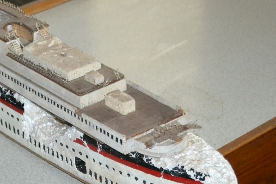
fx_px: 907
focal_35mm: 118
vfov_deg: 11.6
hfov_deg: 16.9
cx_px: 2
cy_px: 92
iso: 3200
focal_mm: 29
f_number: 4.5
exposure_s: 1/60
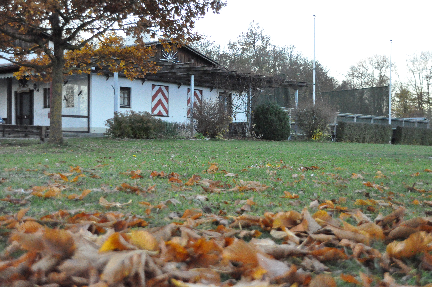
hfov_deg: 45.0
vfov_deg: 30.8
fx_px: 521
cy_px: 144
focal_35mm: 44
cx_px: 216
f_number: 4
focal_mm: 29
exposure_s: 1/800
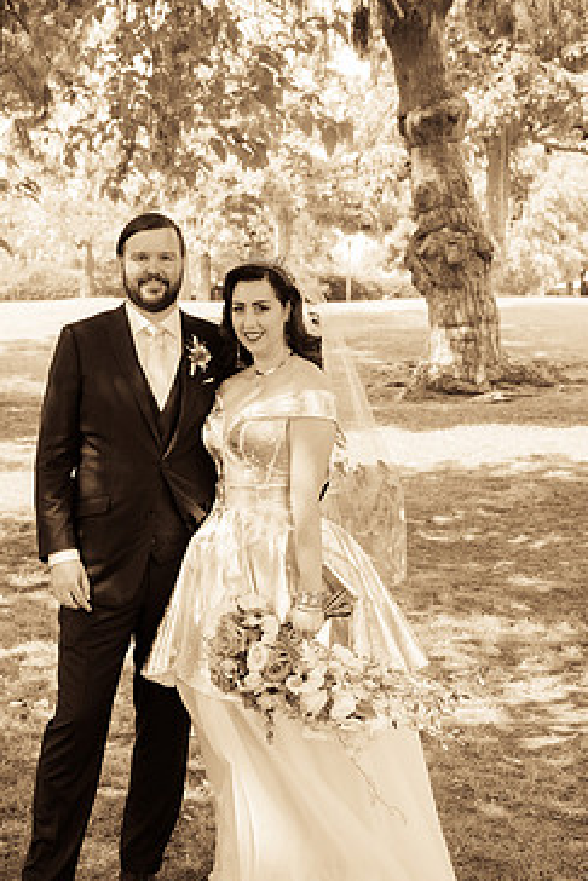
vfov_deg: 31.9
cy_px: 455
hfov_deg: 21.6
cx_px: 244
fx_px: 1542
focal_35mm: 63
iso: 1250
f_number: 5.6
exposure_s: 1/2000
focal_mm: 51
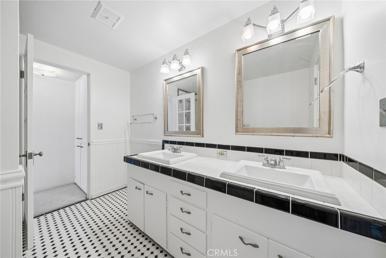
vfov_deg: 90.0
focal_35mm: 12
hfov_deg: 112.6
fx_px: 129
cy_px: 129
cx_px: 193
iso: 1250
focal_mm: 12
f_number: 8
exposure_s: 1/80
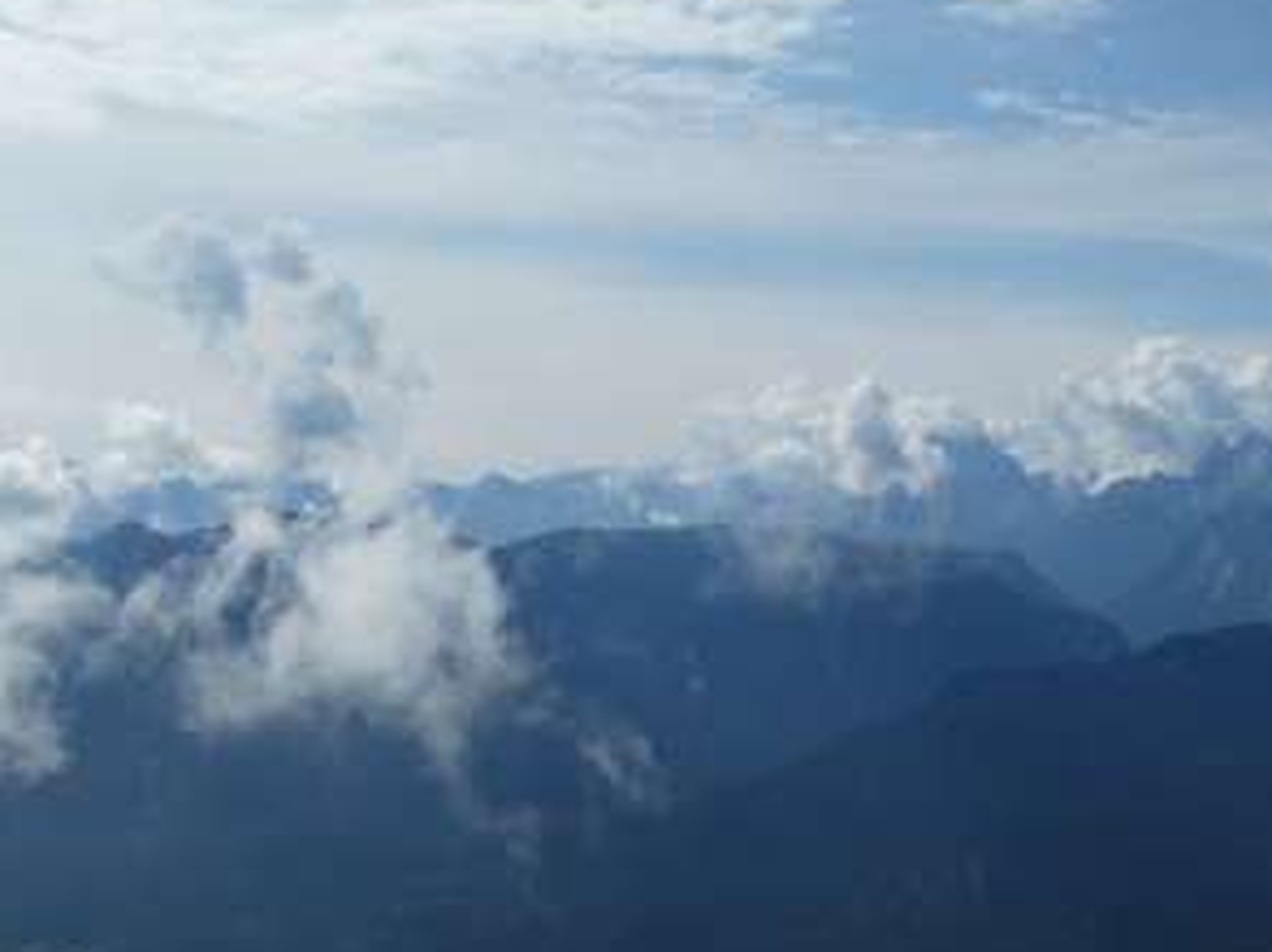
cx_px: 731
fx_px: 1799
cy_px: 450
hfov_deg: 38.8
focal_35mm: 49
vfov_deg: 29.6
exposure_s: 1/800
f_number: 5
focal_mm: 7.2
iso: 80
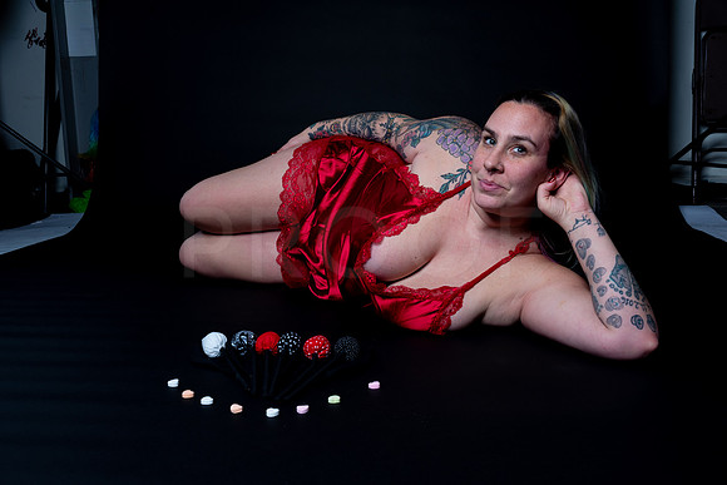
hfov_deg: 54.4
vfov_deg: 37.9
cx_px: 364
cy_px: 242
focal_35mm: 35
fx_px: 707
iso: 250
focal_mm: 35
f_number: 11
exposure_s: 1/160
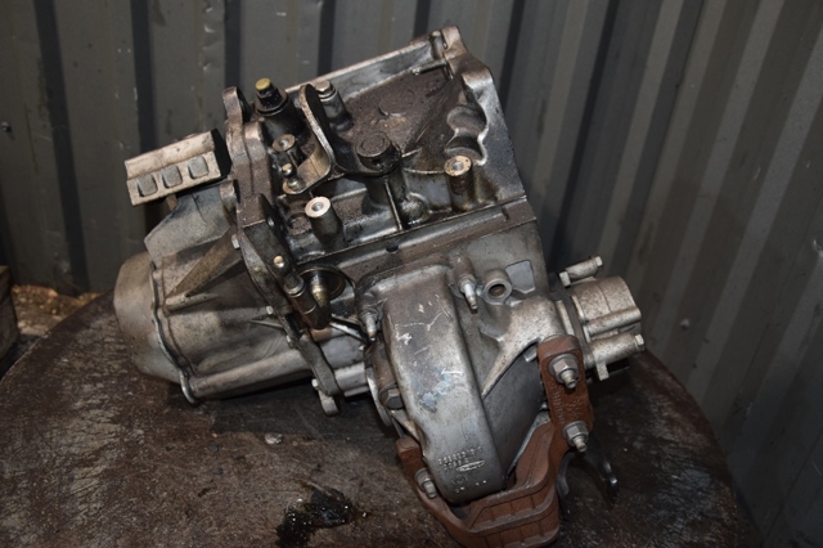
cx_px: 412
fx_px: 720
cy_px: 274
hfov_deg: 59.5
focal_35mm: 32
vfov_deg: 41.7
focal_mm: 21
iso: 800
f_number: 5
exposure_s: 1/60
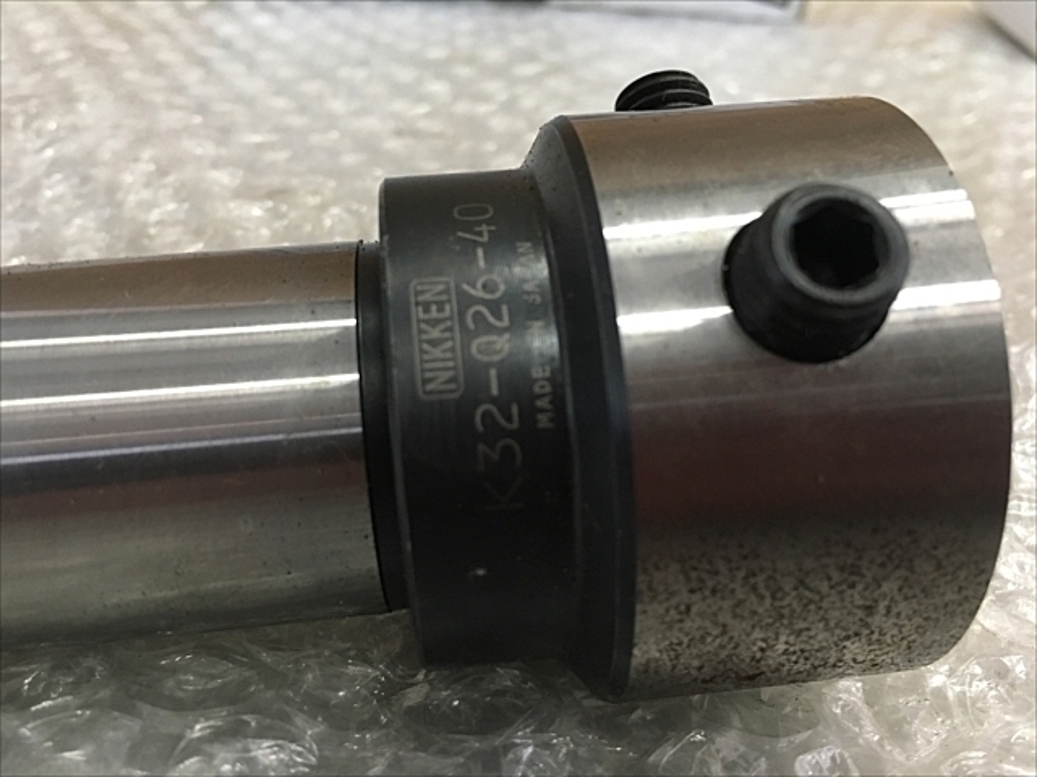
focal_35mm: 29
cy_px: 388
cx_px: 518
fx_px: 869
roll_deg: -6.0
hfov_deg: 61.7
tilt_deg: -35.6
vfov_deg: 48.2
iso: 100
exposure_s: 1/30
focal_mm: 4.15
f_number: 2.2
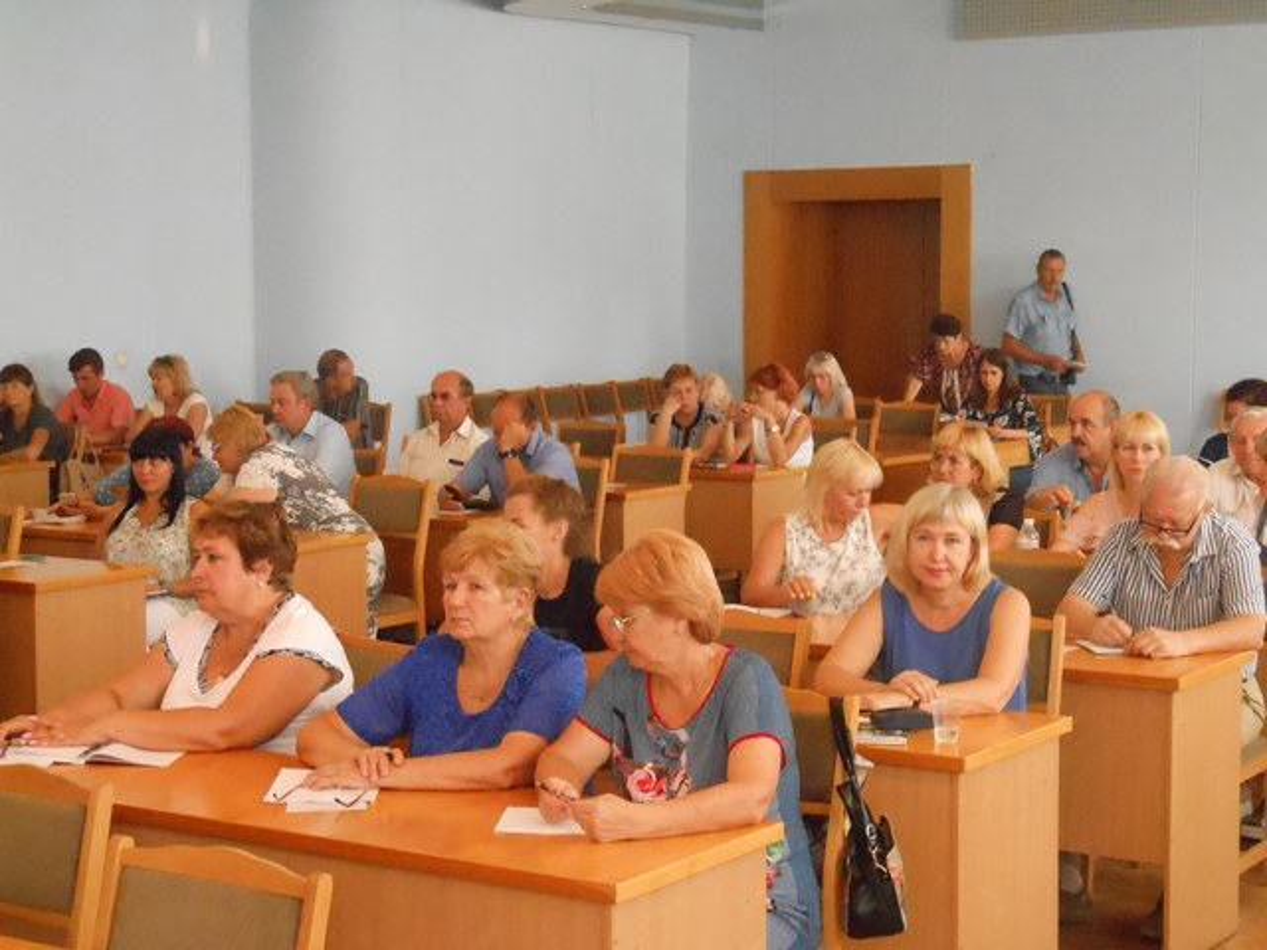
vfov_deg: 22.3
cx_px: 634
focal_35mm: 66
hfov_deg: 29.4
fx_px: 2416
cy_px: 475
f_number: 4.3
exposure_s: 1/60
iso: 1600
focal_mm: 11.7
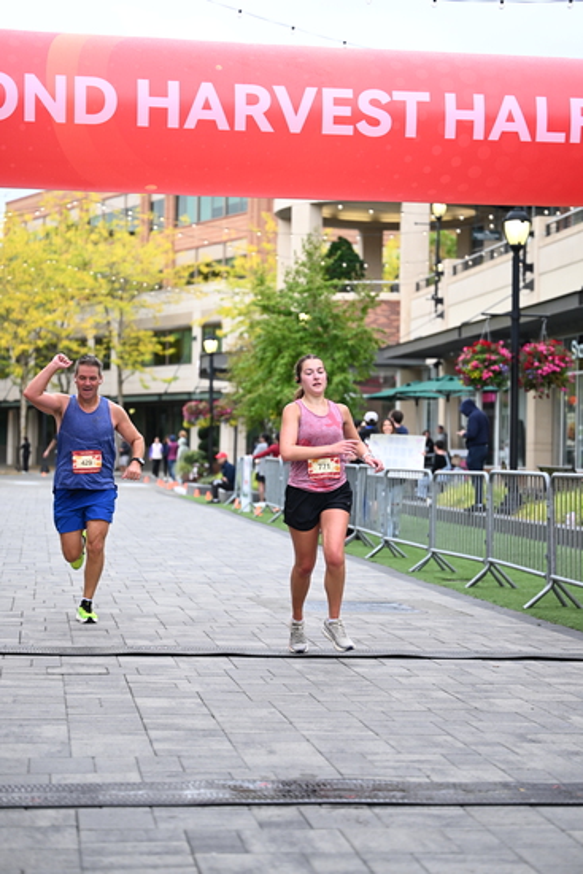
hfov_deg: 19.5
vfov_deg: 28.8
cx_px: 292
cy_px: 437
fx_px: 1699
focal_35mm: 70
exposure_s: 1/1600
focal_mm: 70
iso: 1000
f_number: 2.8
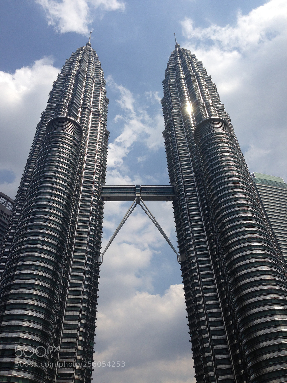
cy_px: 192
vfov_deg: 55.4
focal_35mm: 33
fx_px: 365
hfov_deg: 42.9
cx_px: 144
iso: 50
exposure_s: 1/3390
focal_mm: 4.12
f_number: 2.4
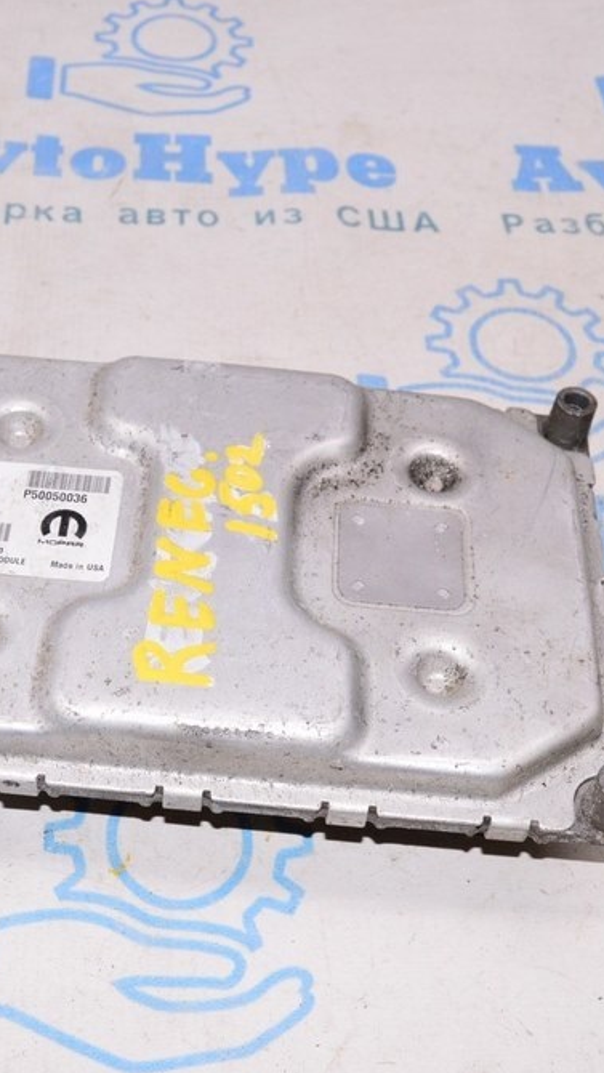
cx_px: 216
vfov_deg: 42.9
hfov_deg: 24.8
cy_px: 542
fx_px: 1366
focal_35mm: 48
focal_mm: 20
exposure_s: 1/160
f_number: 8
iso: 1600
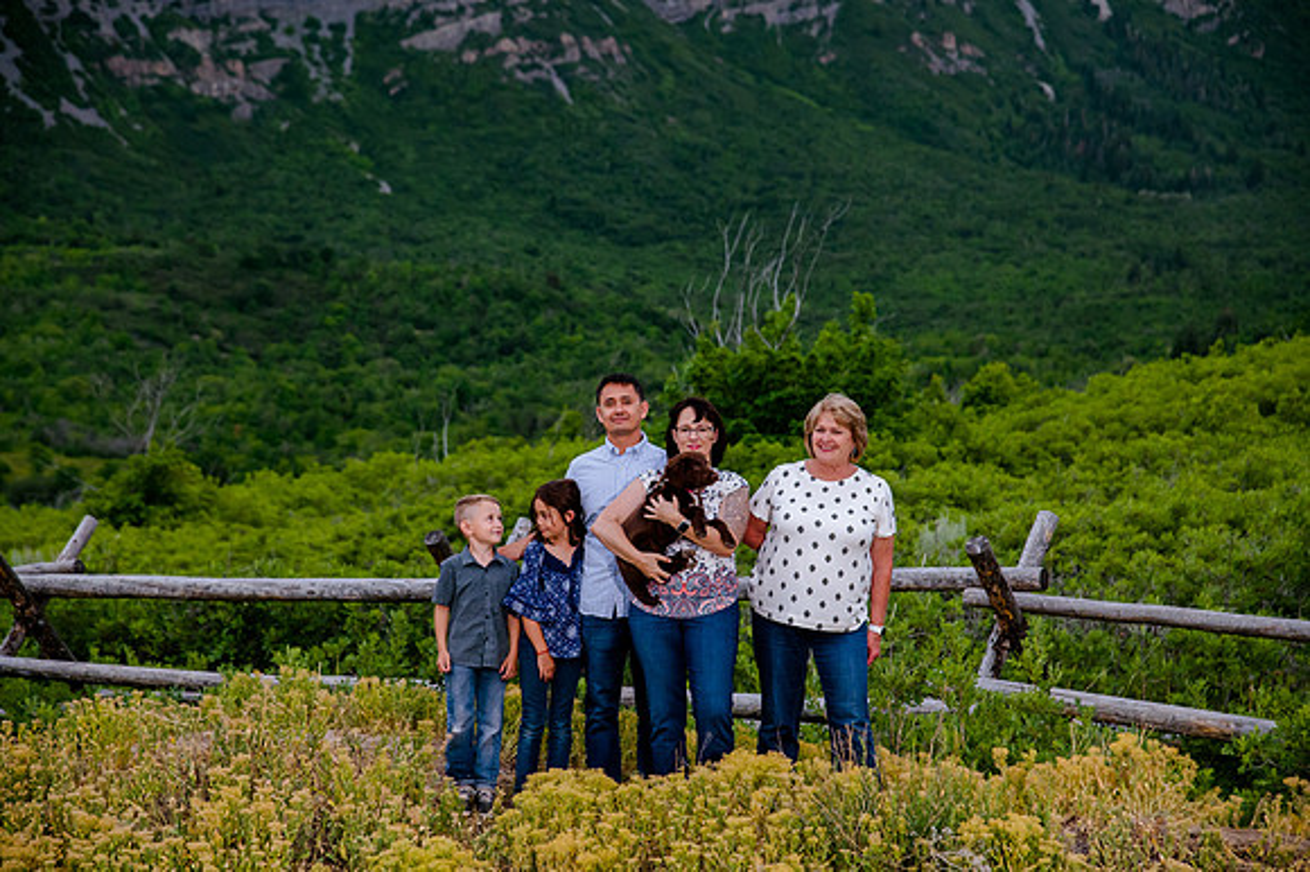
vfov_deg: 13.9
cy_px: 436
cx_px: 655
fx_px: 3564
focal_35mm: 98
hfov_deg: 20.8
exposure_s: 1/250
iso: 1600
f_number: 5.6
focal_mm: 98
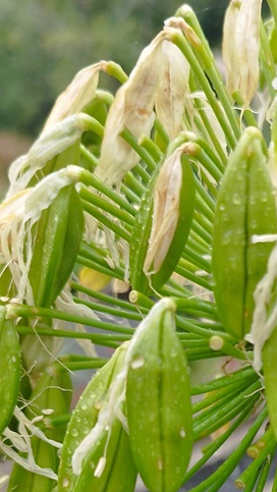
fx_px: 848
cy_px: 487
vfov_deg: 30.2
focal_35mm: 65
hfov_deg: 17.9
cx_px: 302
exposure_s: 1/107
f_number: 1.89
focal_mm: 5.89
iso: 50
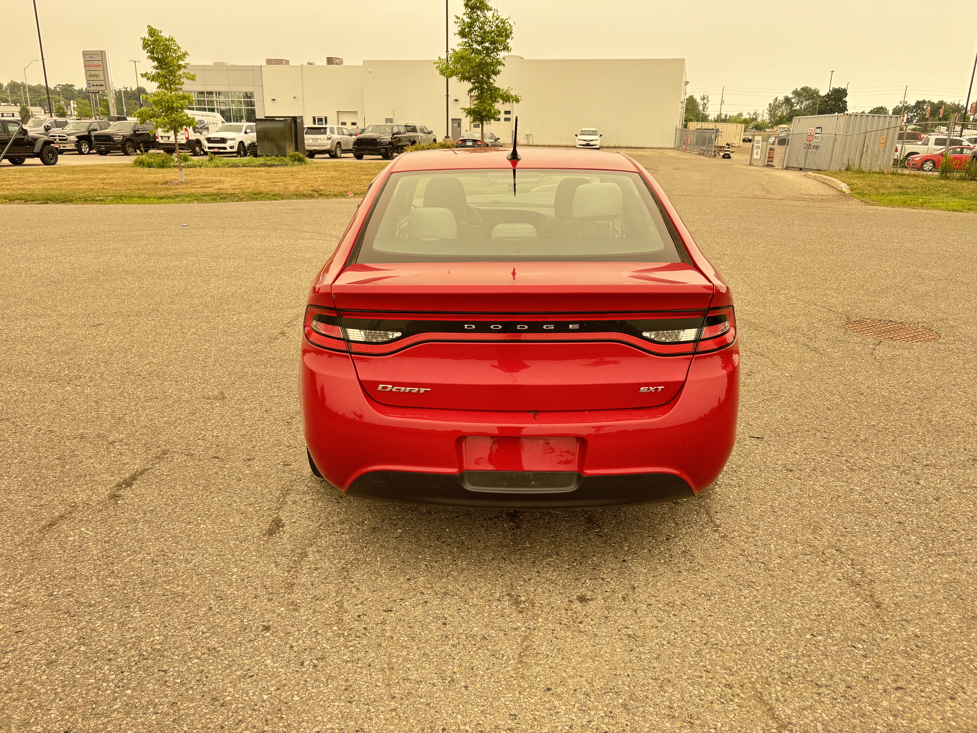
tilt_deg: -18.1
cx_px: 488
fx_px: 734
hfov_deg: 67.3
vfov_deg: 53.1
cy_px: 366
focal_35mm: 26
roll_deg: -0.7
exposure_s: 1/192
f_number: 1.6
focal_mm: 5.96
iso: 50
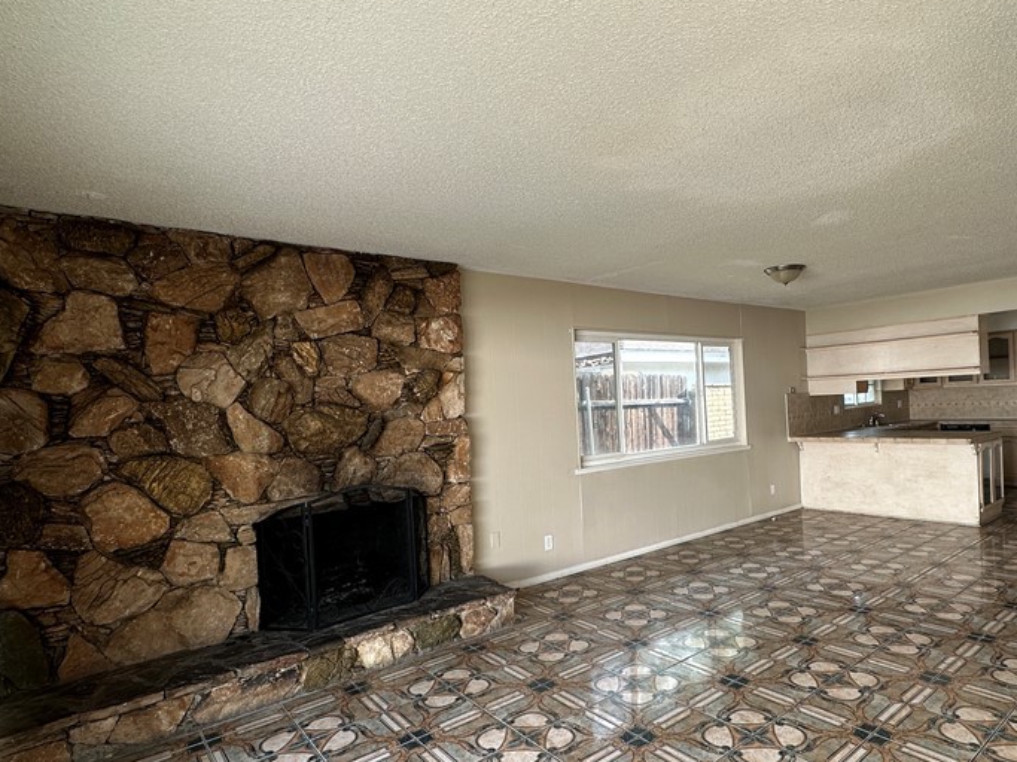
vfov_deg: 63.4
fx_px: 617
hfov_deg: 78.4
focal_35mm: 21
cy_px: 408
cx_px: 591
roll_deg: +2.6
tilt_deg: -1.2
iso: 50
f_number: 2.2
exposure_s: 1/99
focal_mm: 2.22
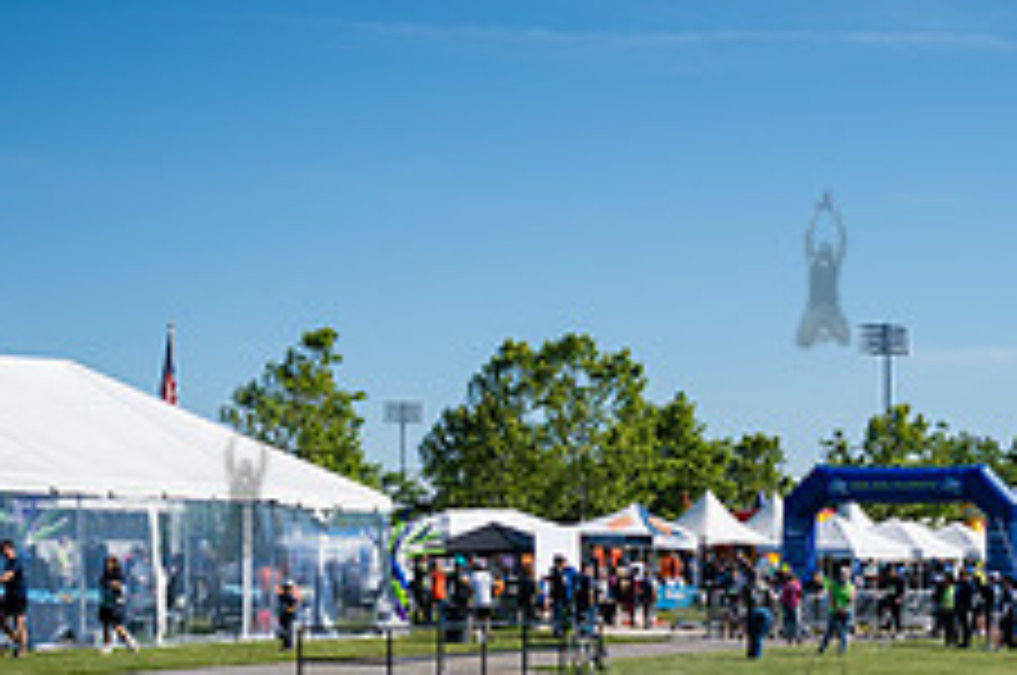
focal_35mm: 90
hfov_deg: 22.3
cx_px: 819
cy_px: 702
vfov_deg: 14.8
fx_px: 2539
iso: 160
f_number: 4.5
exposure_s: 1/1600
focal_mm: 35
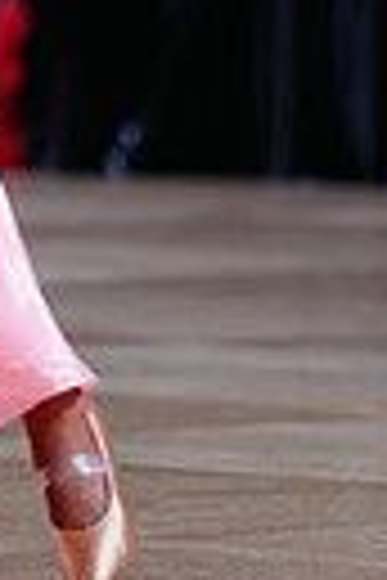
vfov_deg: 2.9
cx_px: -277
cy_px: -400
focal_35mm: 714
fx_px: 11512
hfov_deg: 1.9
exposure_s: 1/500
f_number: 2.8
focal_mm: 159
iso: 800
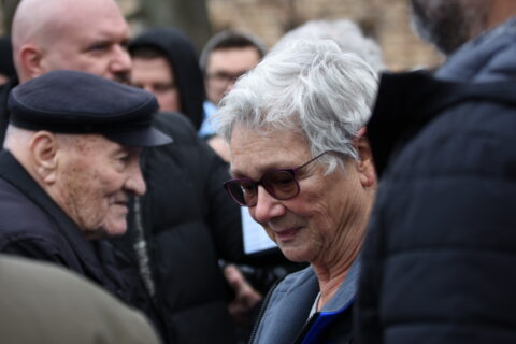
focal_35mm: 112
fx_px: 1612
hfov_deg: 18.2
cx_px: 258
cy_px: 172
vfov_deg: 12.2
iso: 100
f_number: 4
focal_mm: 75
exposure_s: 1/100
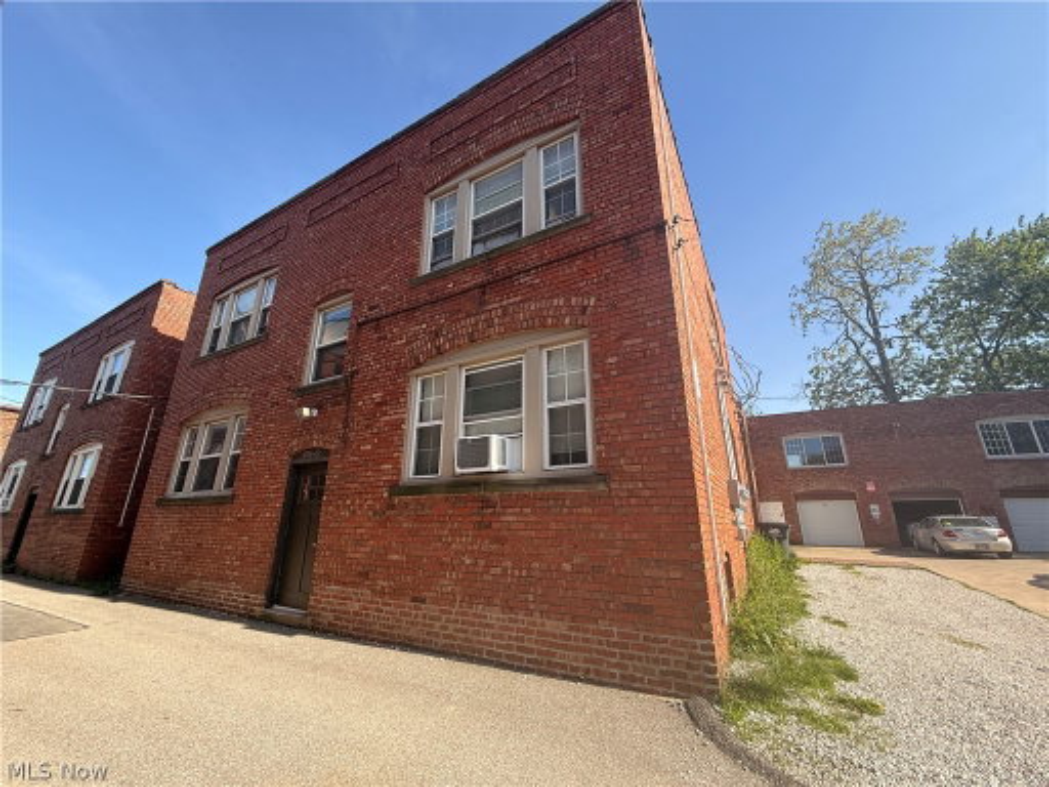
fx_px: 424
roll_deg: -0.6
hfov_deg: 102.1
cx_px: 524
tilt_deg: +17.3
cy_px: 394
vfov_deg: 85.7
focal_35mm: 14
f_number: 2.2
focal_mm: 2.22
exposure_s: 1/564
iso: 64
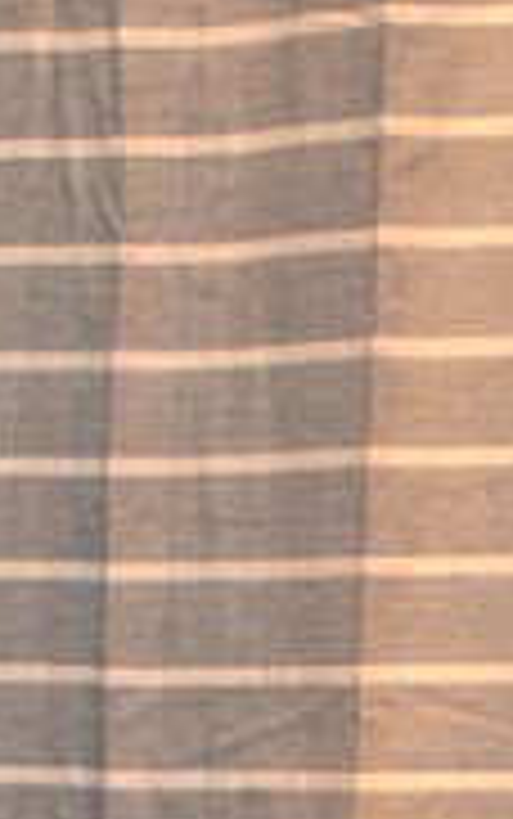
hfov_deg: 8.0
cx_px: 266
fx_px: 3663
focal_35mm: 164
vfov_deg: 12.1
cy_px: 1296
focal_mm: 18
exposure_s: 1/60
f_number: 3.5
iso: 400
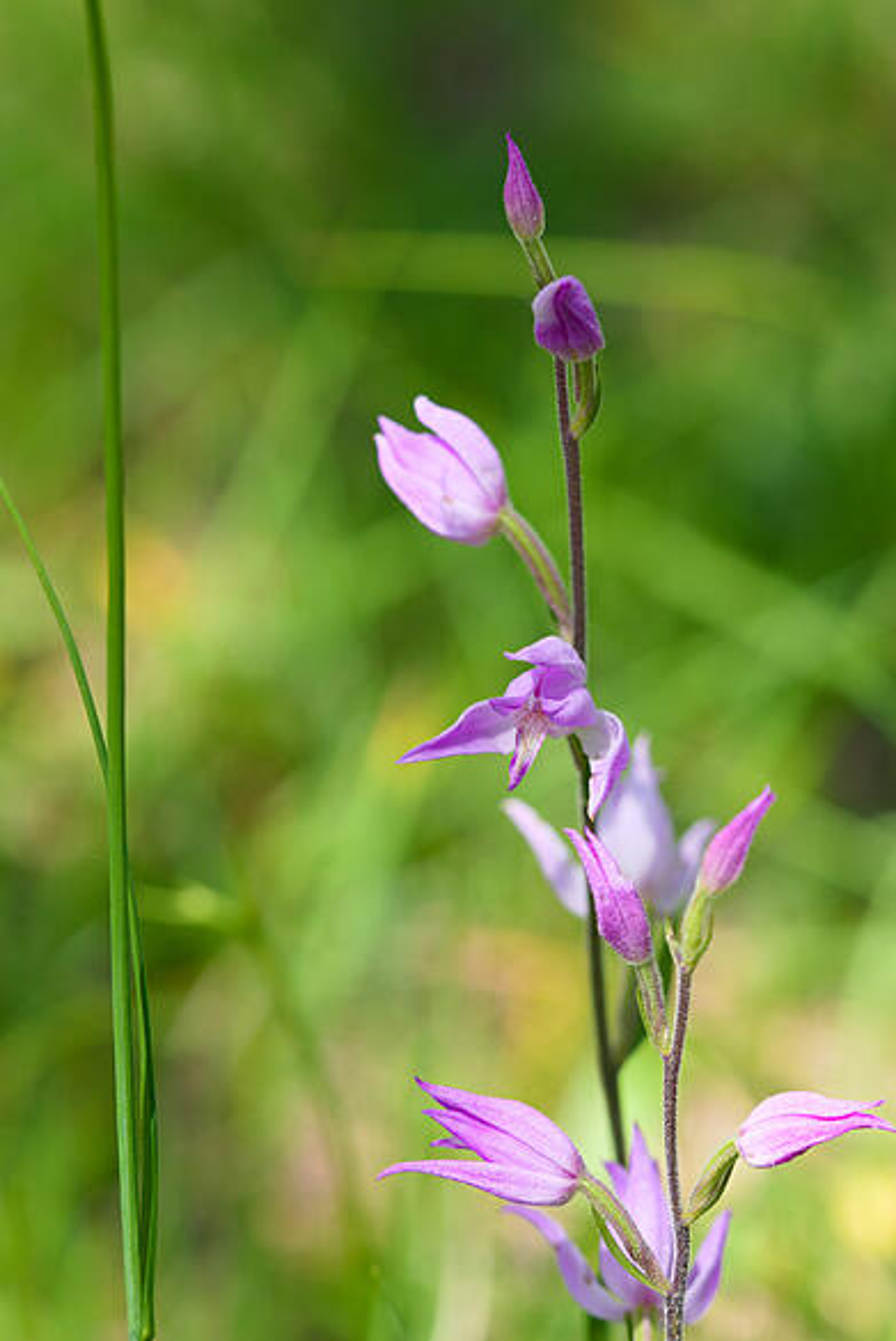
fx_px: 5031
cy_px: 670
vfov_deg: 15.2
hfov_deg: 10.2
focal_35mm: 135
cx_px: 448
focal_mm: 90
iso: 100
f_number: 4.5
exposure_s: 1/200
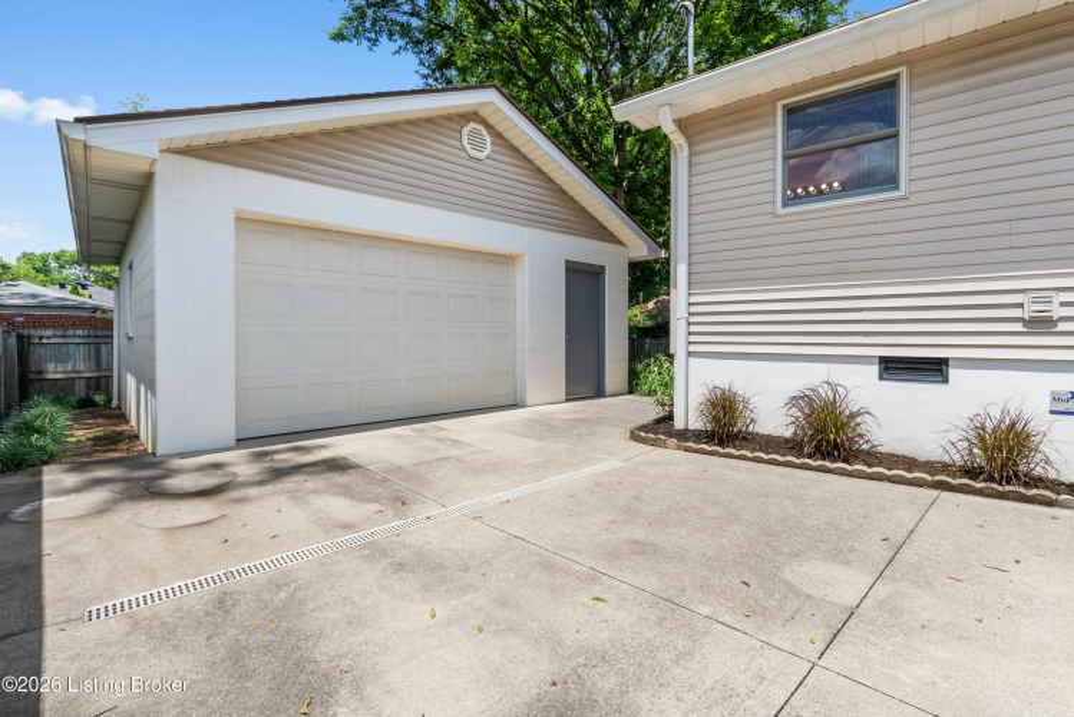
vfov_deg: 73.8
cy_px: 358
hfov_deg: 96.7
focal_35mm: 16
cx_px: 537
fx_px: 477
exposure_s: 1/640
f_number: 11
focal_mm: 16
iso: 400
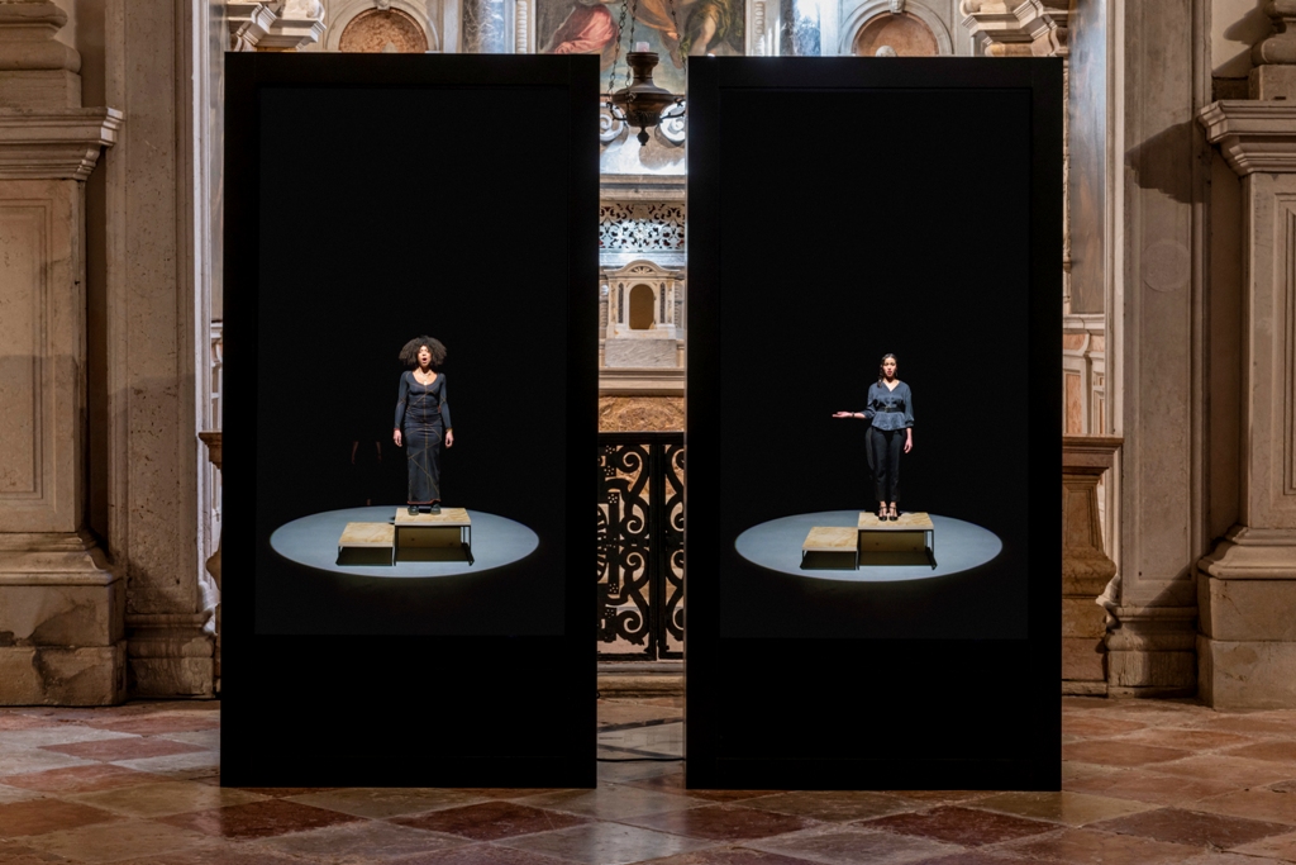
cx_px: 648
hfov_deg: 28.8
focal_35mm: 70
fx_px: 2520
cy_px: 432
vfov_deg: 19.5
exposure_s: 1
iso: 200
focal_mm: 70
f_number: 10
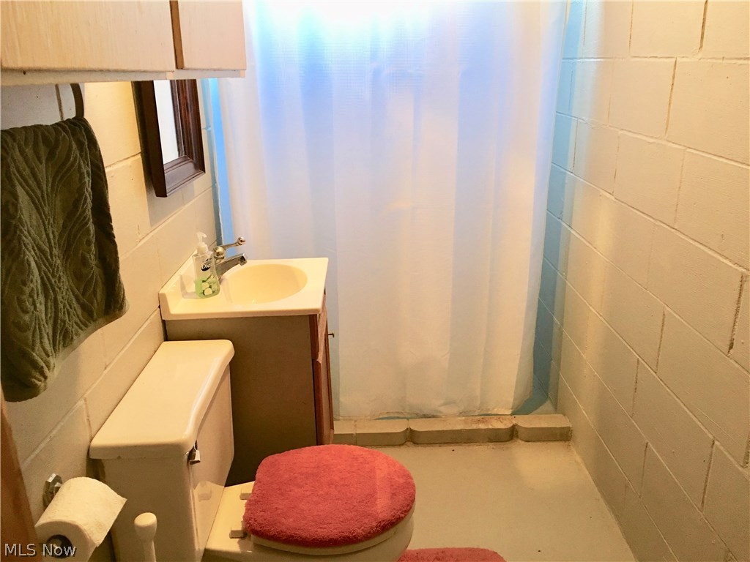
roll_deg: +0.9
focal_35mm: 29
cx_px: 375
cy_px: 281
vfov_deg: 48.2
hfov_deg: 61.7
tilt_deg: -19.3
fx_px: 628
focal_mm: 4.15
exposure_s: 1/15
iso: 50
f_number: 2.2
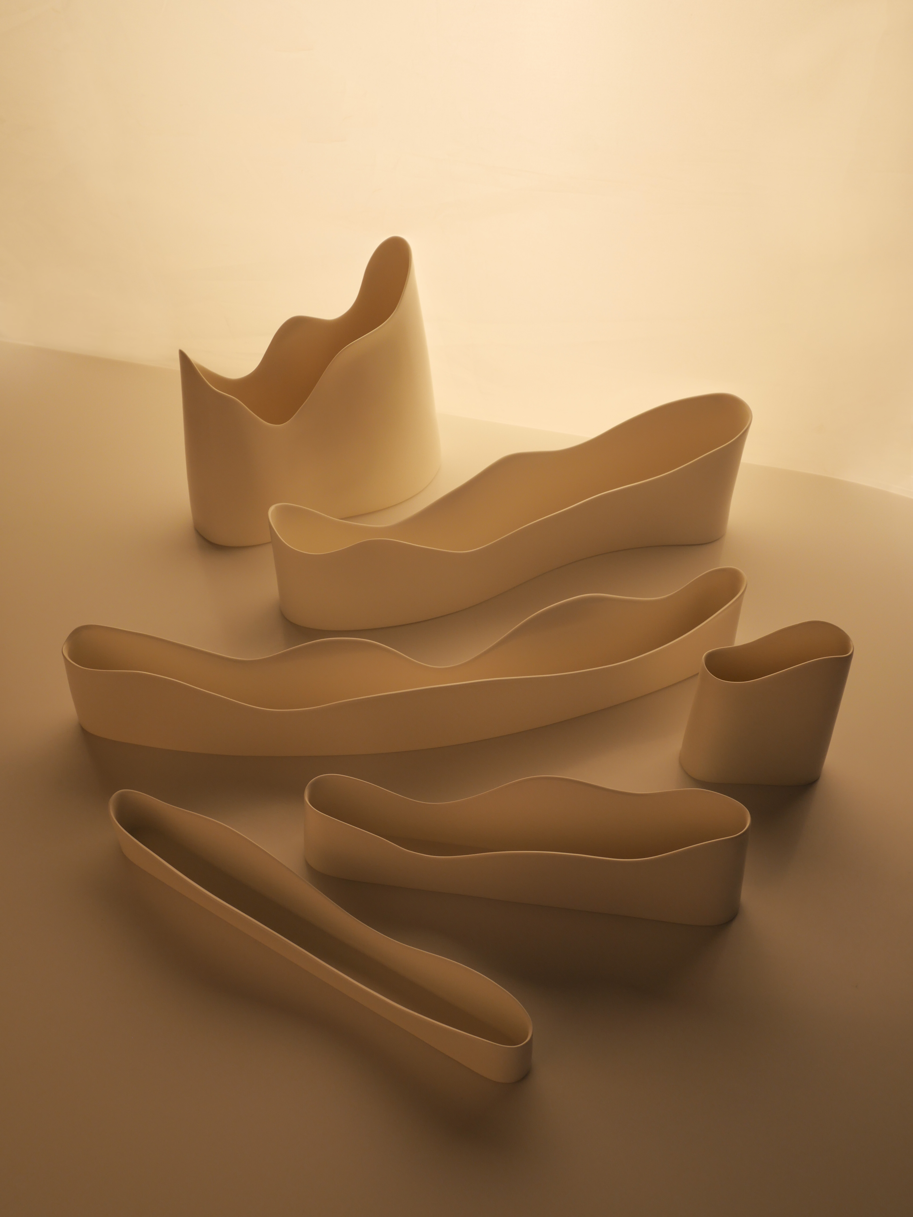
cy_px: 608
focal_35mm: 40
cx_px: 456
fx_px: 1407
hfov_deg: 36.0
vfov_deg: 46.8
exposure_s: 1/40
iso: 200
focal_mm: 20
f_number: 6.3
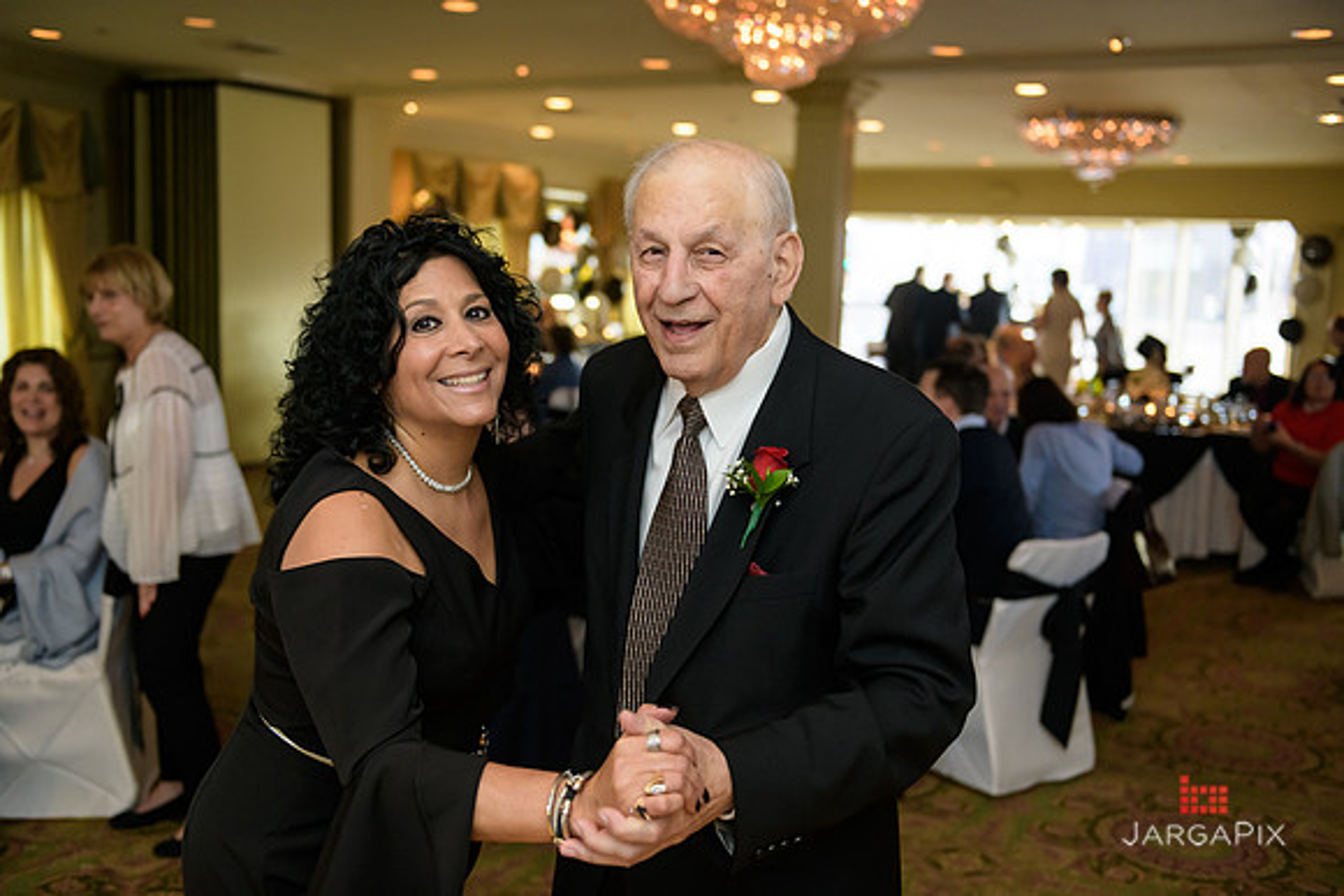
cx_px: 672
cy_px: 448
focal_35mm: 38
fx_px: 1419
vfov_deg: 35.1
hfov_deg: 50.7
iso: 1000
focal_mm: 38
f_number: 2.8
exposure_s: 1/125
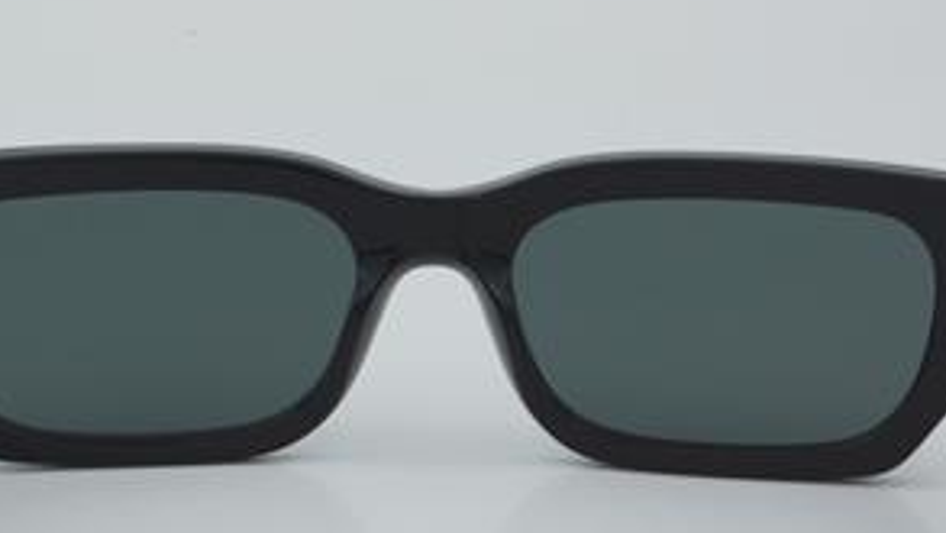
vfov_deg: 10.3
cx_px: 429
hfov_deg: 18.2
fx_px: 2954
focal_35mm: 118
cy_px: 275
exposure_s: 1/4
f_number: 32
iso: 100
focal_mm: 55
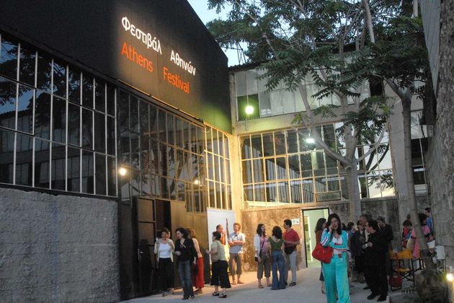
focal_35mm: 36
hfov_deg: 53.1
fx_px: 454
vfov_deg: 36.9
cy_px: 152
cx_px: 227
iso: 1600
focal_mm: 24
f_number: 4
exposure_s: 1/60
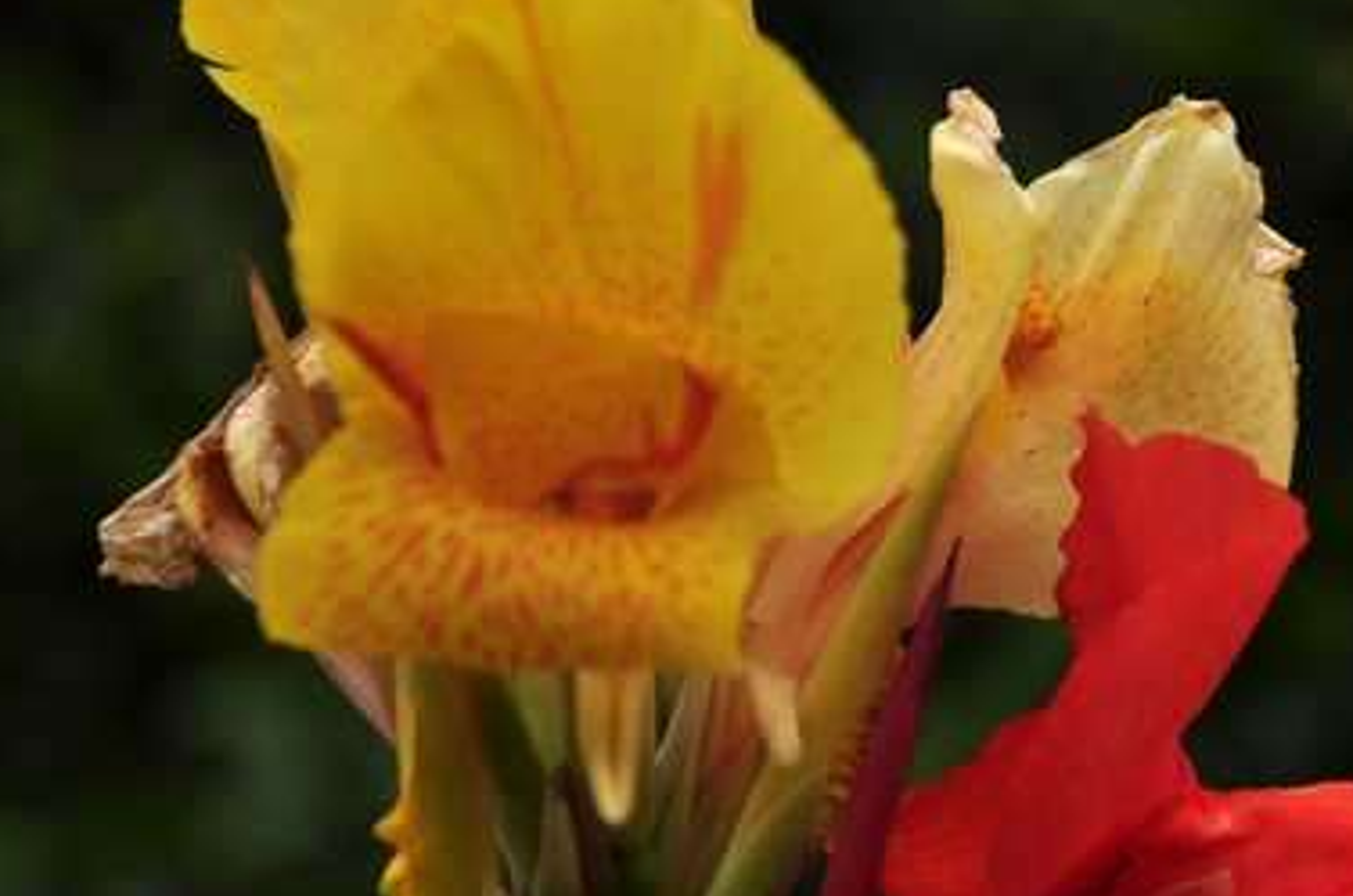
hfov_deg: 6.8
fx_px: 11325
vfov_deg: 4.5
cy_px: 475
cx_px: 1087
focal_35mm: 302
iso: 200
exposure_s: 1/640
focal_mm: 105
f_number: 5.6
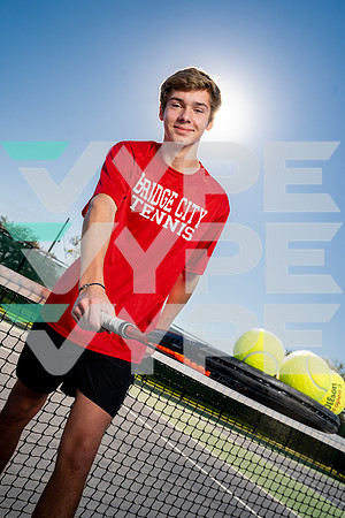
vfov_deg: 58.7
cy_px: 259
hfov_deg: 41.1
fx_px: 460
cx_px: 172
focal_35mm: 32
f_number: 8
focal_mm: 32
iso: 100
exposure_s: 1/250
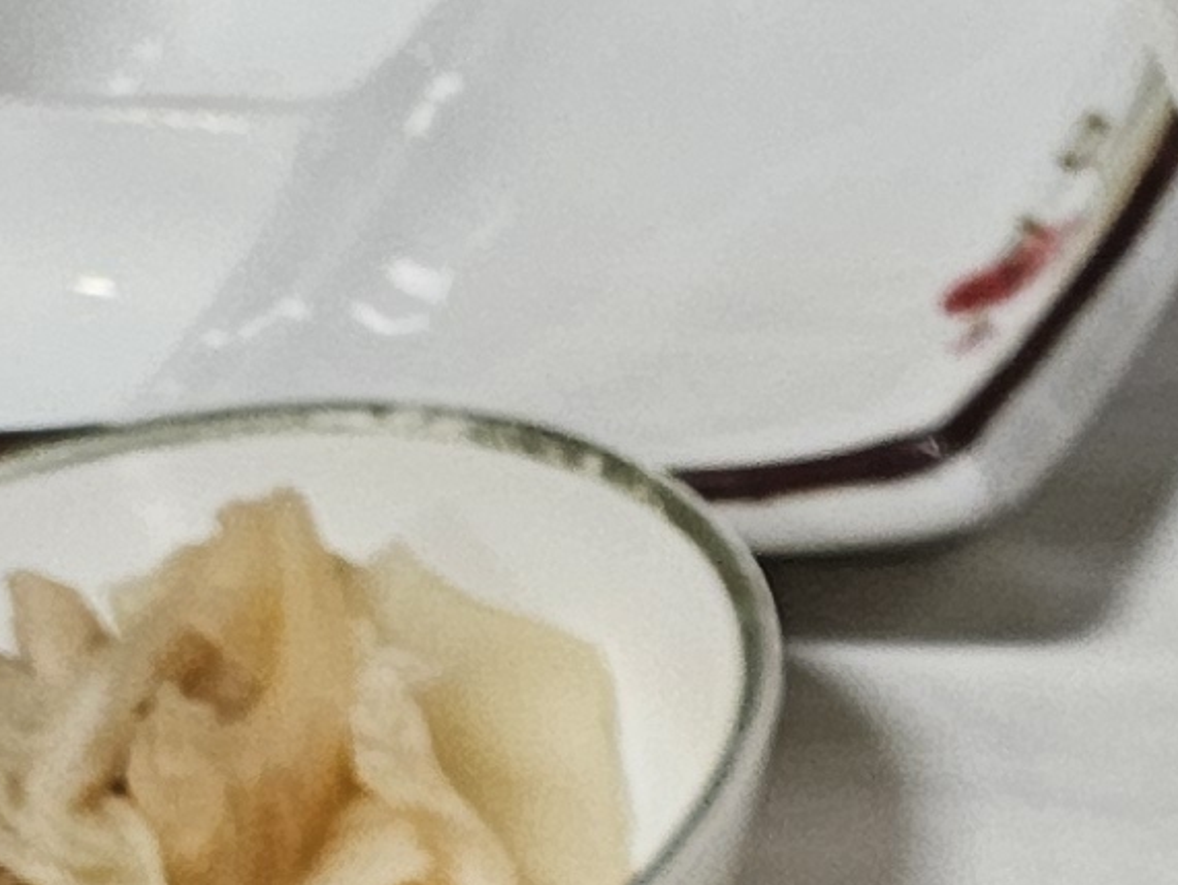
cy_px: 2824
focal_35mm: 161
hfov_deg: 10.1
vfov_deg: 7.8
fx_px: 5482
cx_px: 3136
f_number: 1.8
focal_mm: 5.4
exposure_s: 1/120
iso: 125
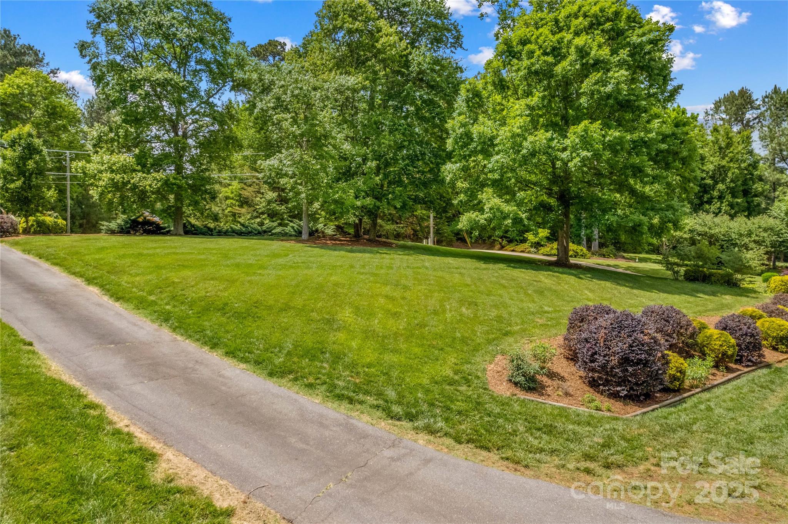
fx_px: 481
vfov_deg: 57.2
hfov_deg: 78.6
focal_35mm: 22
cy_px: 262
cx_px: 394
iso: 400
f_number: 2.8
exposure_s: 1/3000
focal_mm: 8.38
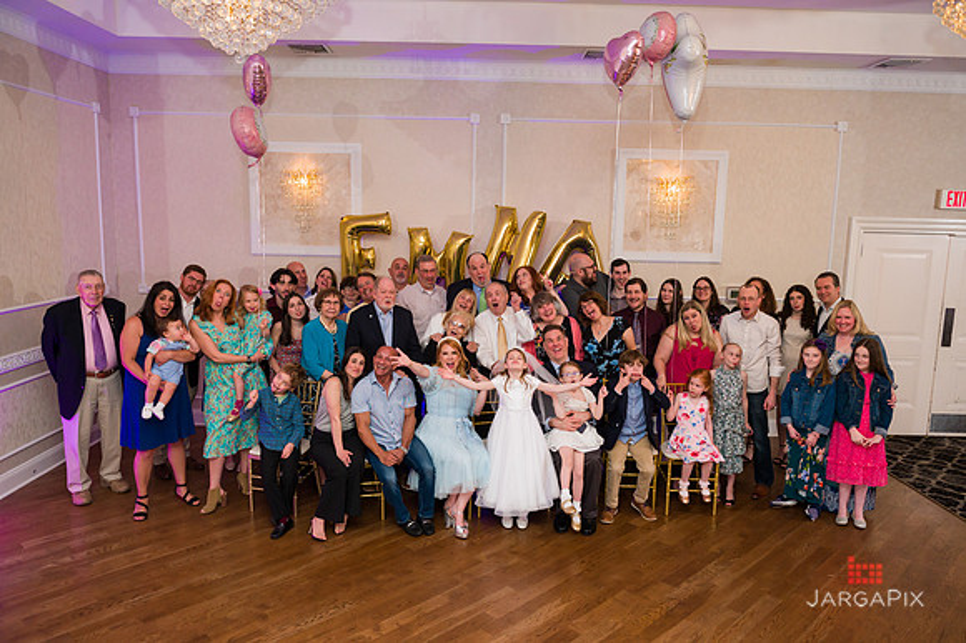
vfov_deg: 49.5
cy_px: 322
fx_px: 697
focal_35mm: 26
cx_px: 483
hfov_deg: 69.4
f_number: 5
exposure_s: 1/200
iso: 1250
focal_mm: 26
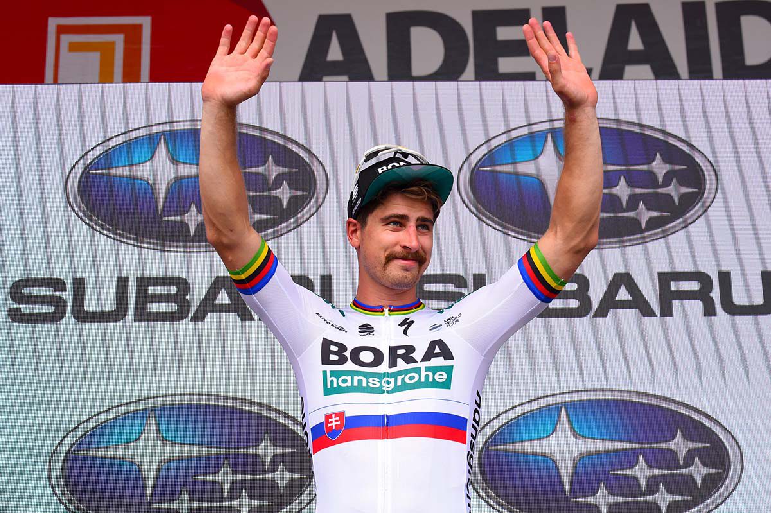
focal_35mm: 80
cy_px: 256
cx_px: 386
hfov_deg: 25.4
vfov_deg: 17.0
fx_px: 1713
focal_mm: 80
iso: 800
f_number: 7.1
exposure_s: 1/800
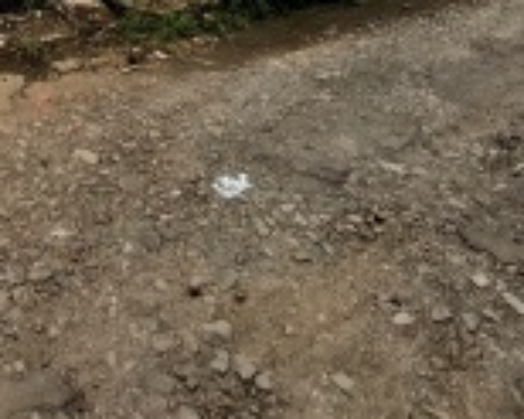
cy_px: -283
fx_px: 589
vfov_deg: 24.3
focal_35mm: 38
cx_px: 83
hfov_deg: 44.9
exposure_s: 1/286
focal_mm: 1.74
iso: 50
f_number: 2.2
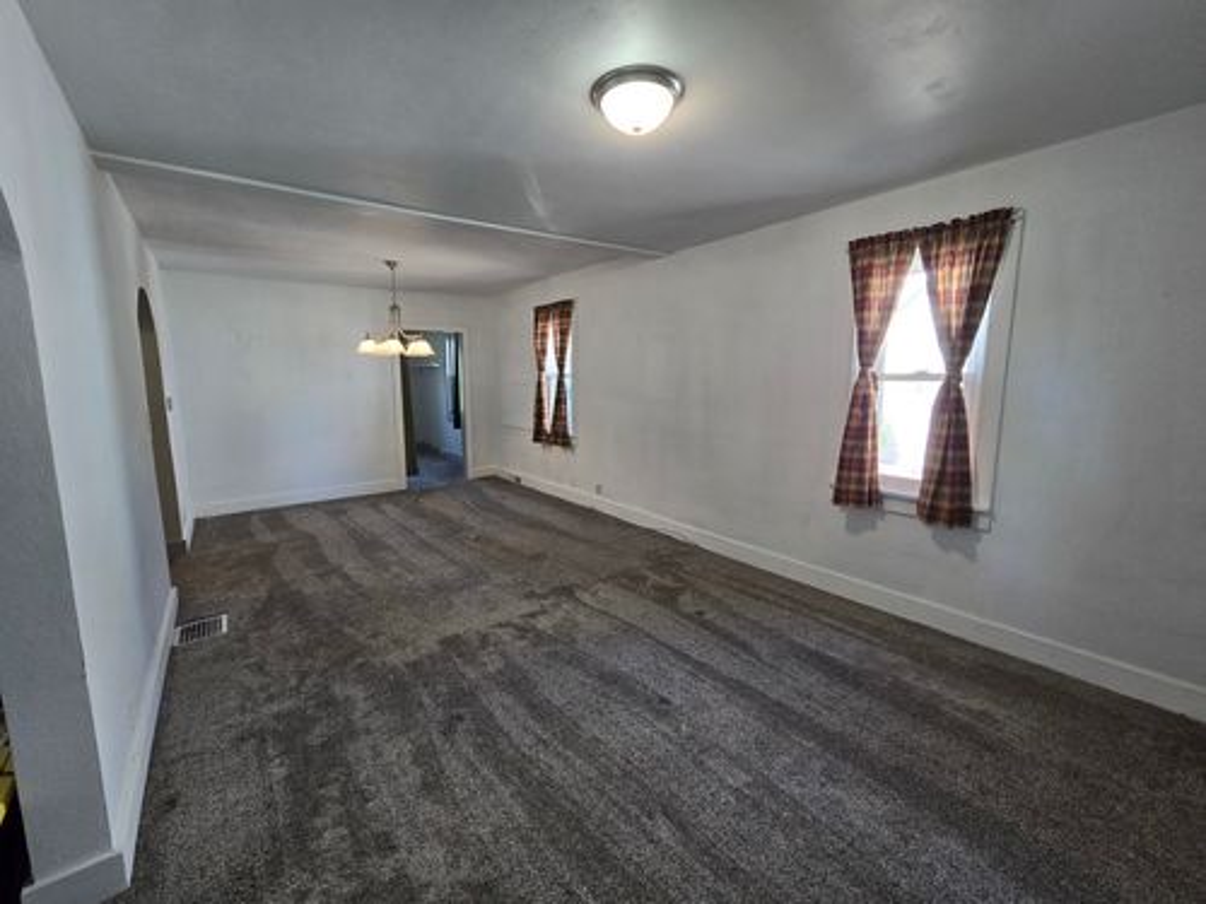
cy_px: 452
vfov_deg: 89.9
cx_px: 603
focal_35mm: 13
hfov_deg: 106.2
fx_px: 453
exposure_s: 1/60
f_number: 2.2
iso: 125
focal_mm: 2.2
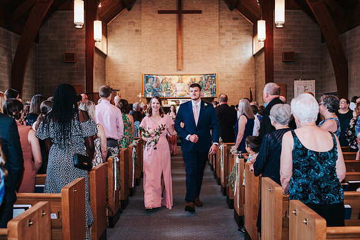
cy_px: 120
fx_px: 361
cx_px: 184
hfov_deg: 52.9
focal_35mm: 36
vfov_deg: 36.8
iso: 1000
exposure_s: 1/125
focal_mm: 35
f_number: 3.2
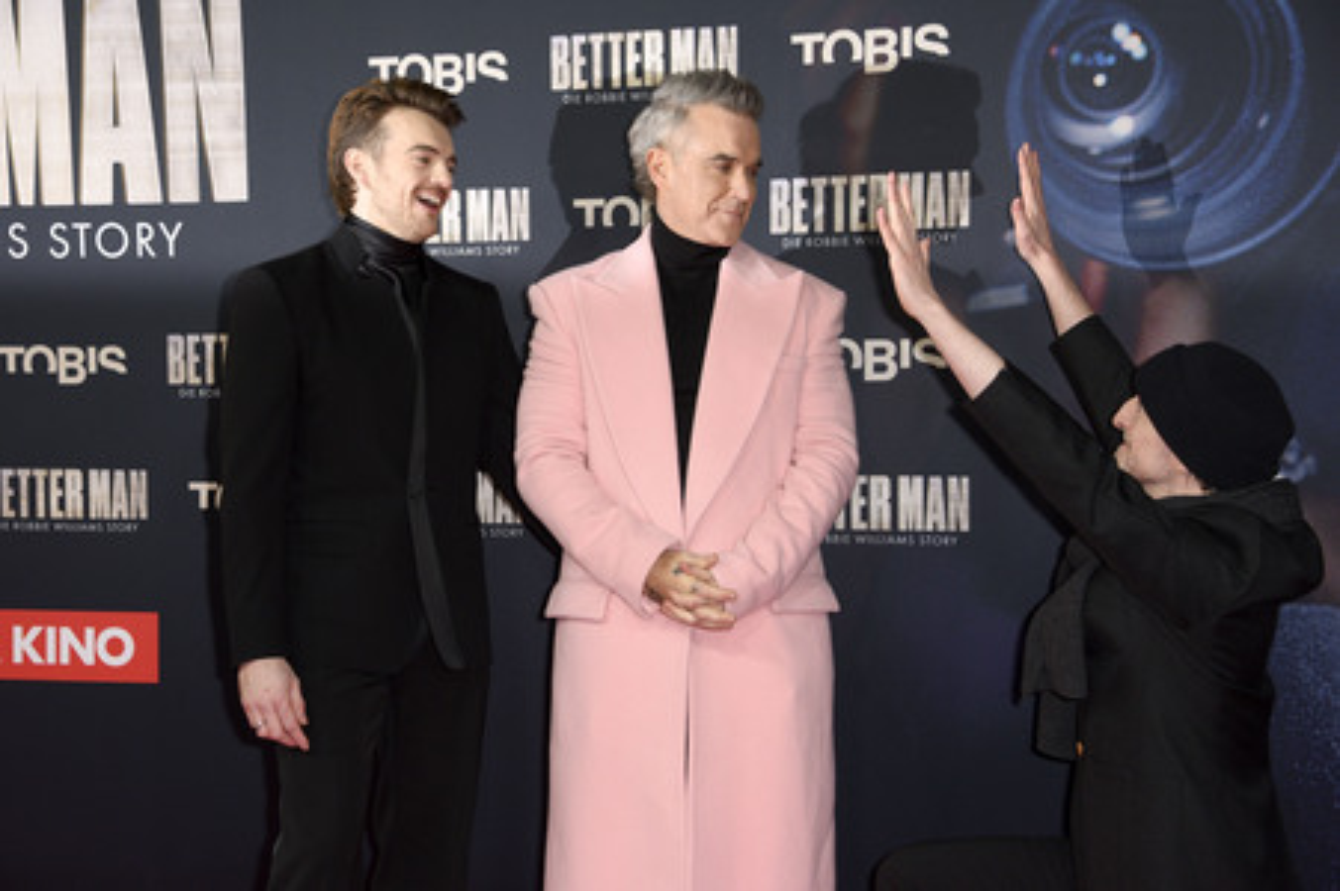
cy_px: 446
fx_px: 2306
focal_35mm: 62
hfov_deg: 32.4
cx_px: 670
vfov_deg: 21.9
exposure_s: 1/250
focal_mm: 62
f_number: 5.6
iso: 1000
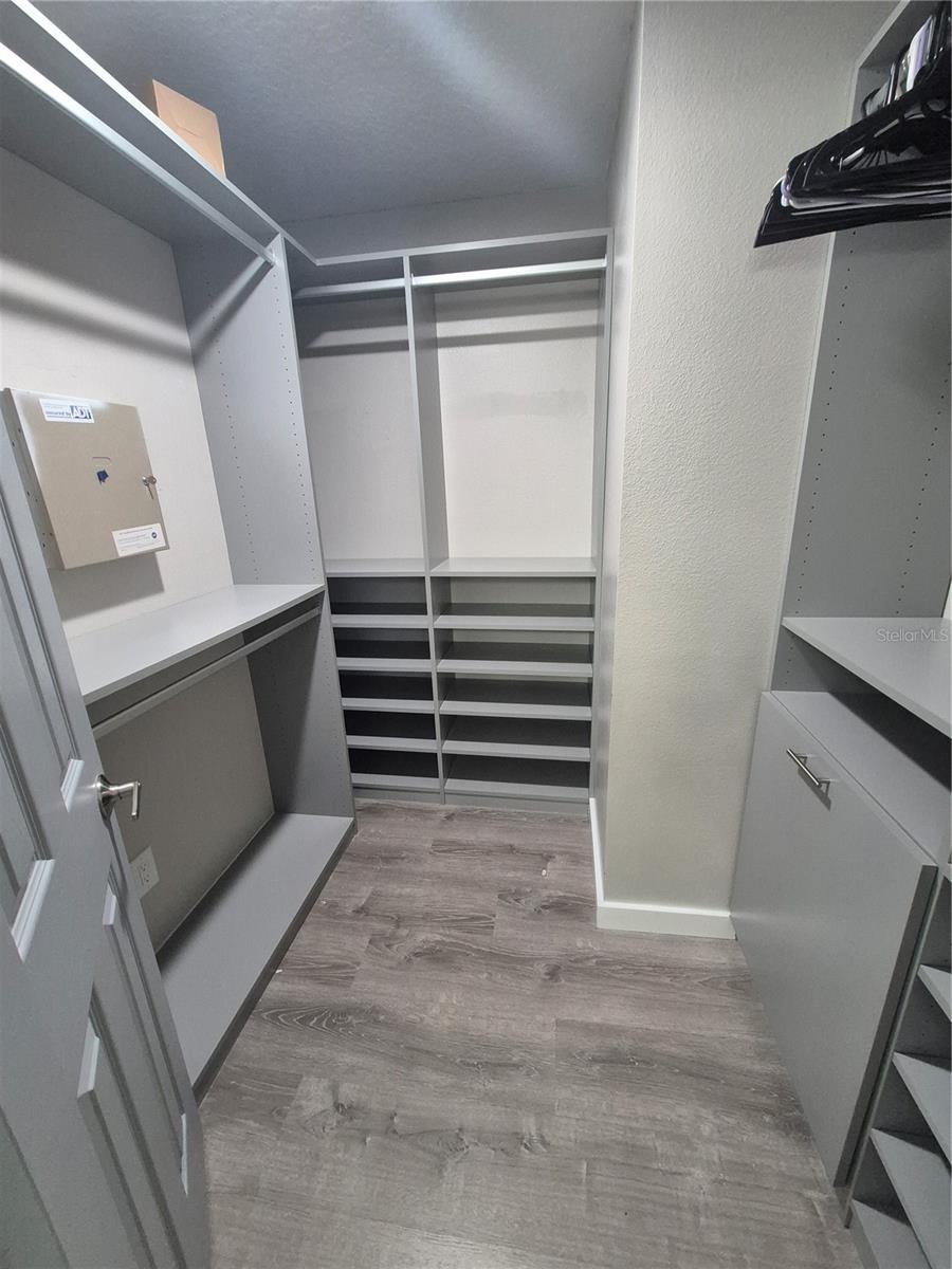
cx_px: 476
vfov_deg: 106.2
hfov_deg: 89.9
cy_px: 634
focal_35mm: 13
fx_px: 477
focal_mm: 1.74
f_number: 2.2
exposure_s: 1/60
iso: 640
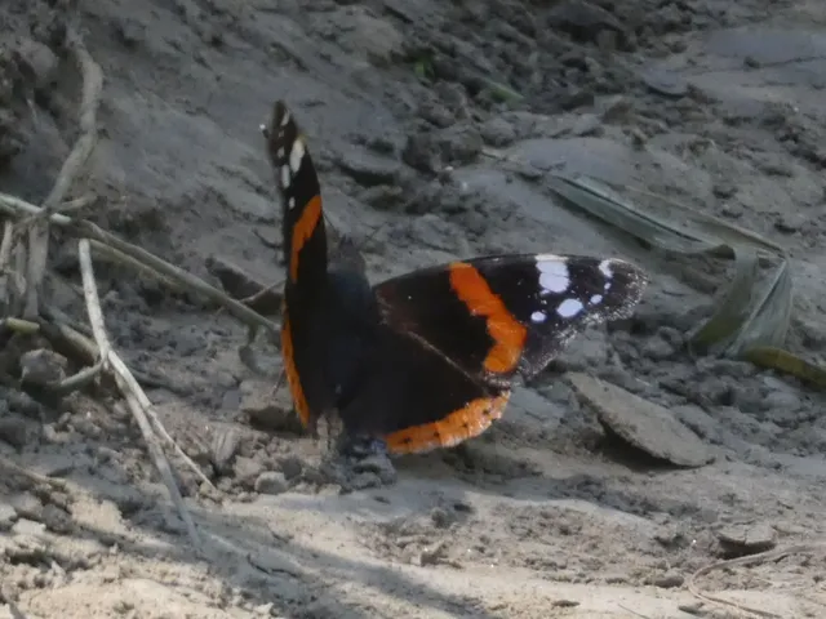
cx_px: 413
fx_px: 16250
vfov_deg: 2.2
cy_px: 310
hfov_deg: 2.9
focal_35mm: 681
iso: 320
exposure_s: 1/100
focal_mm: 121.9
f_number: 5.6
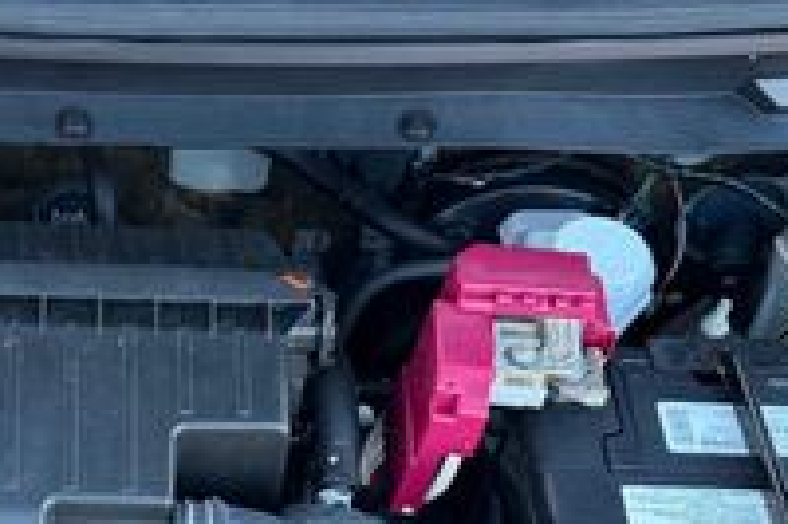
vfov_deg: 16.6
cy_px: 536
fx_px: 1750
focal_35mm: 80
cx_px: 55
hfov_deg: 24.5
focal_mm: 6.76
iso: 160
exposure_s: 1/195
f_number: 1.78
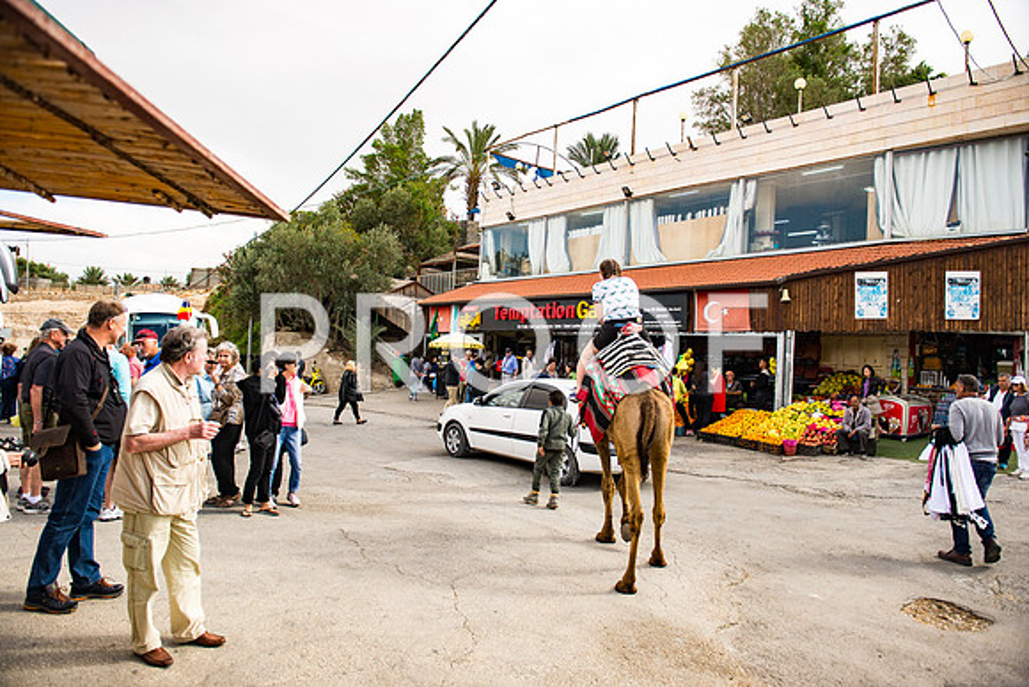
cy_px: 344
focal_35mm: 24
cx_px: 514
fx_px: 686
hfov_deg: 73.7
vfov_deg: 53.2
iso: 200
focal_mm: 24
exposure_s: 1/1600
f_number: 2.8
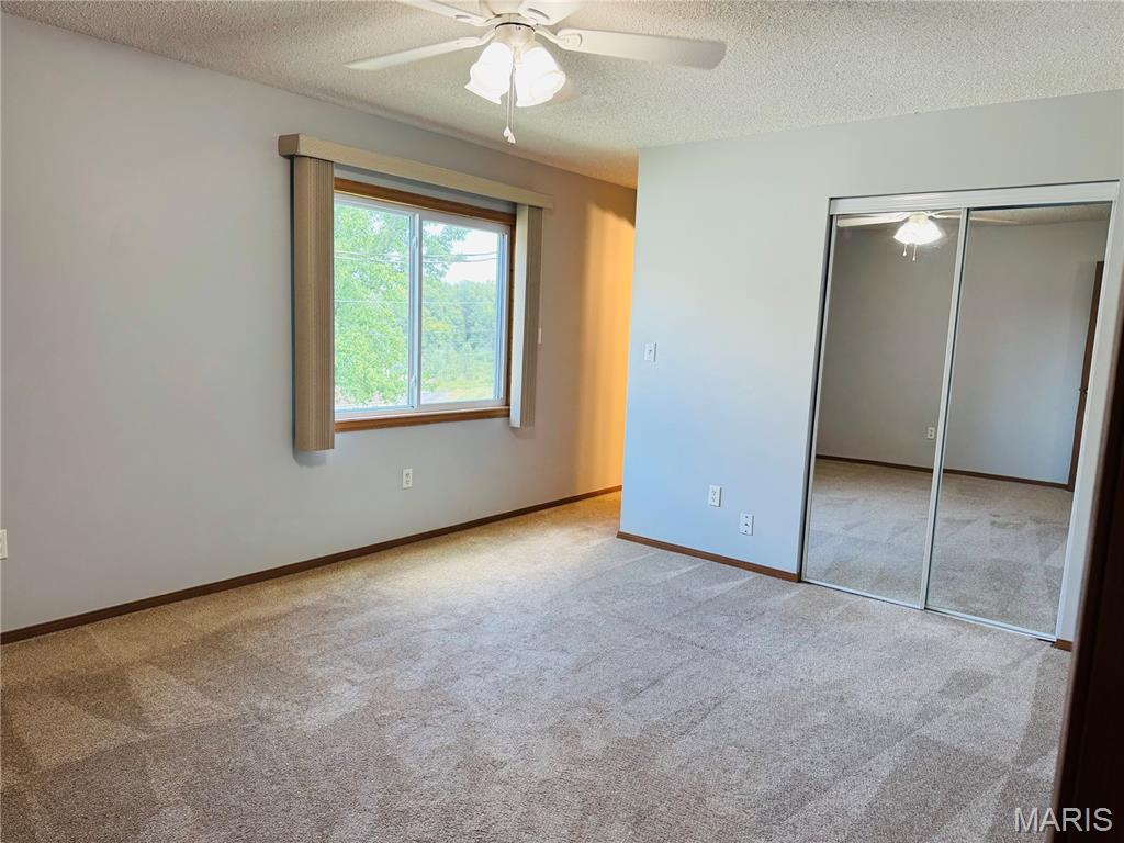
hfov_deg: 71.6
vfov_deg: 56.8
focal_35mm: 24
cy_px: 422
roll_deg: -1.6
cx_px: 562
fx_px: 779
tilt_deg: -9.1
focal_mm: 6.76
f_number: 1.78
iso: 160
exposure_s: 1/120
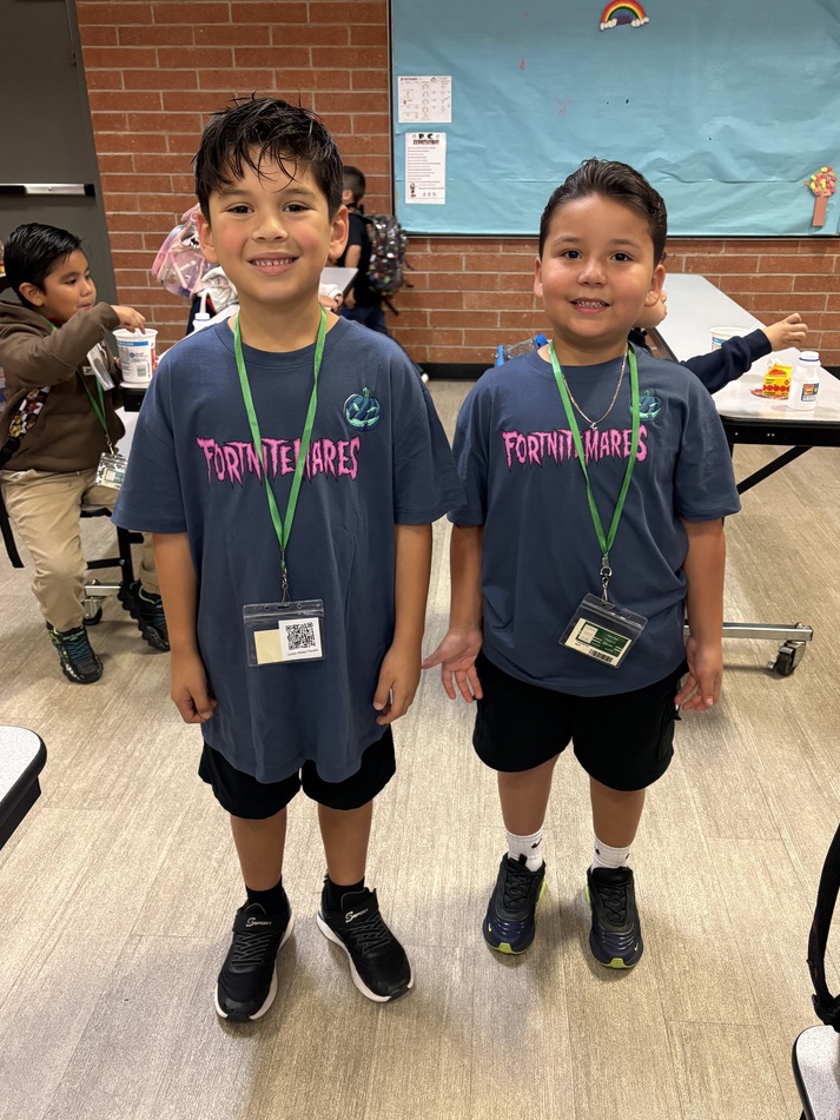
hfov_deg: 49.7
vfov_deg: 63.4
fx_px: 906
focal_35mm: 28
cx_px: 437
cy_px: 541
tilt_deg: -22.8
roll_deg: +0.3
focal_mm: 5.96
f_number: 1.6
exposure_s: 1/60
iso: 320
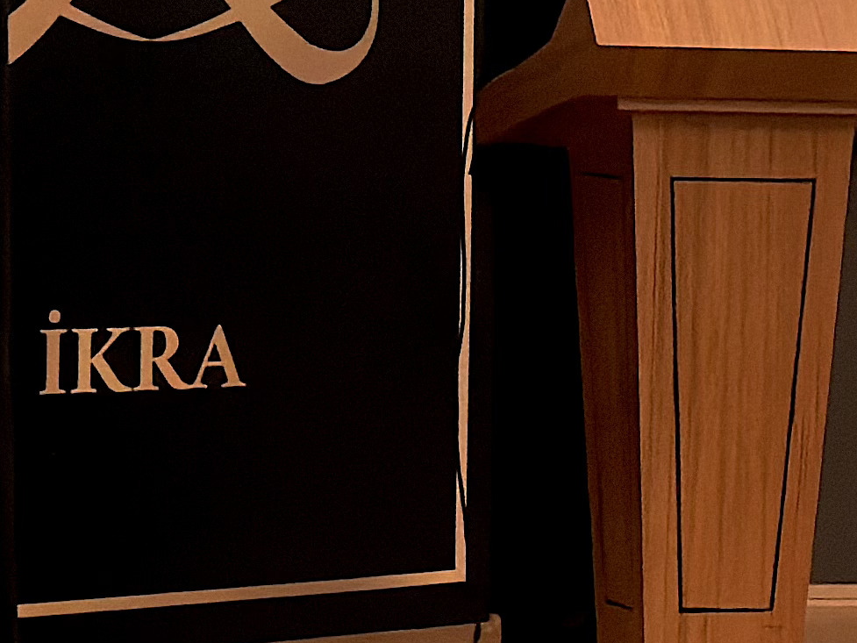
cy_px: 213
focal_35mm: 198
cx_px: 1586
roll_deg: +0.0
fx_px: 4903
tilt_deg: -2.7
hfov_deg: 9.5
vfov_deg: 7.5
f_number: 1.78
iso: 200
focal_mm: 6.76
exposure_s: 1/221
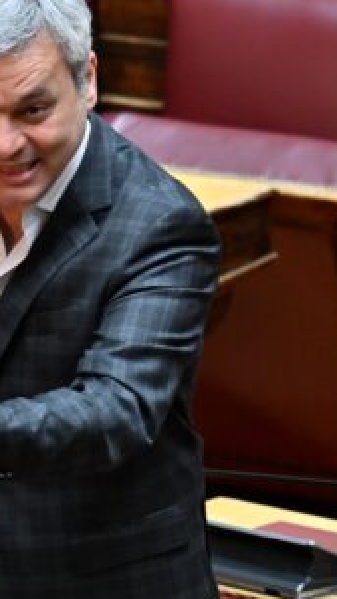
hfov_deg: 1.3
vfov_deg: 2.3
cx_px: -54
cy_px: 378
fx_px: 15036
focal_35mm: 947
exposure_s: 1/250
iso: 4500
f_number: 6
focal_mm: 390
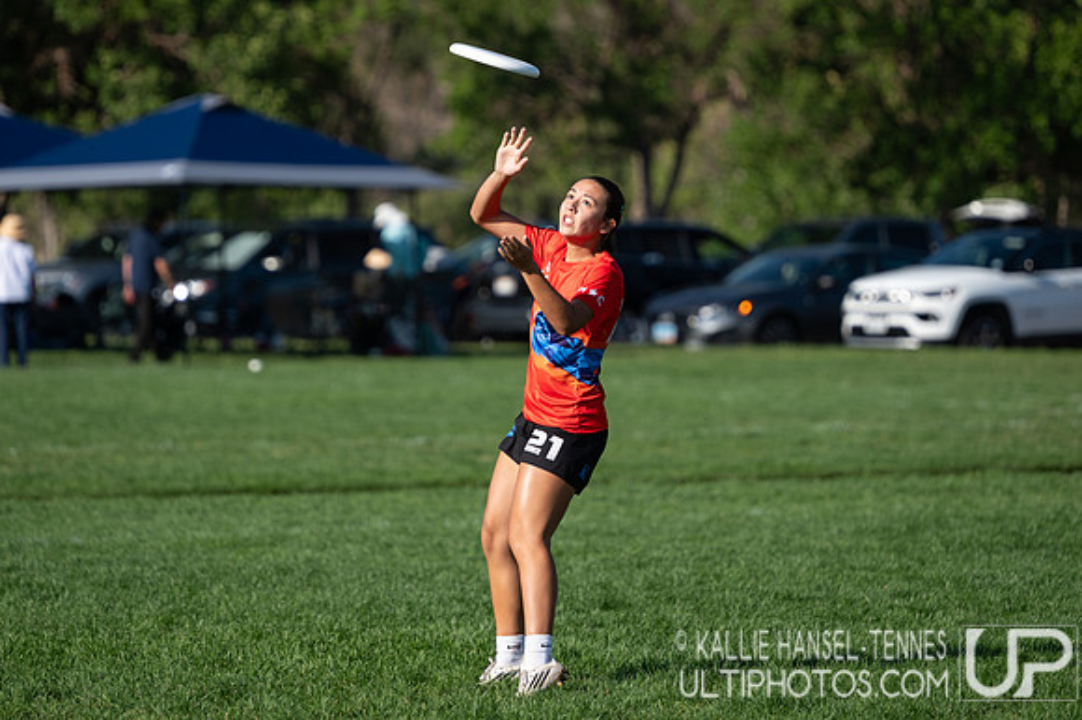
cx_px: 541
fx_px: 6973
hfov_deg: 8.9
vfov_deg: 5.9
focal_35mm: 232
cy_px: 222
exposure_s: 1/3200
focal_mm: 160
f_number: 2.8
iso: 125
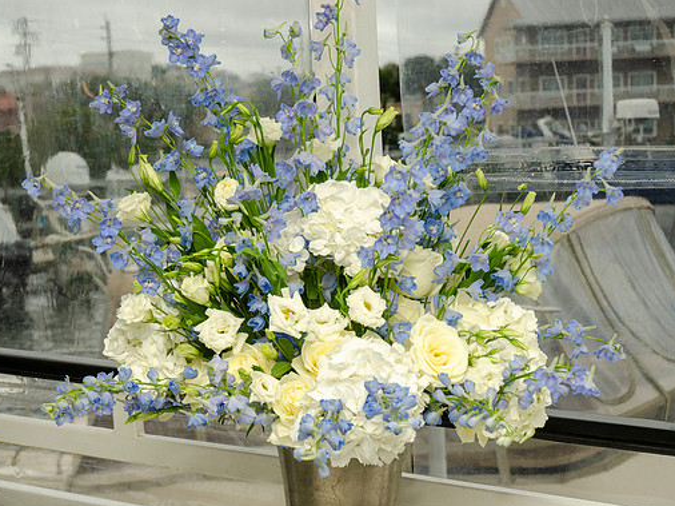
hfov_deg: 29.4
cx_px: 348
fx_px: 1286
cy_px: 254
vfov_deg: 22.2
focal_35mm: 66
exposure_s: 1/200
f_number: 5.6
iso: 400
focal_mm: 40
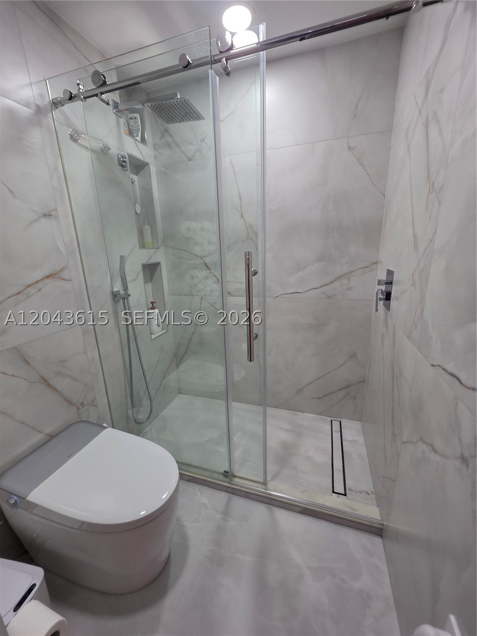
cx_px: 238
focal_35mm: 13
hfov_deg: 89.9
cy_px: 318
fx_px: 239
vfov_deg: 106.2
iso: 160
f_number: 1.9
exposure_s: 1/120
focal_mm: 2.2
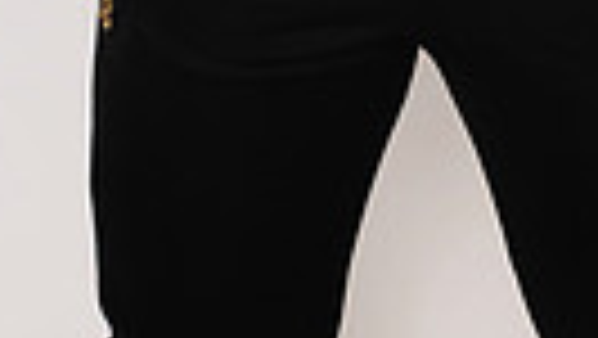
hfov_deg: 16.7
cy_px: -653
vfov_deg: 8.2
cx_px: 427
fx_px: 2031
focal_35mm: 128
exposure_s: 1/320
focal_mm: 36
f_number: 8
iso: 640
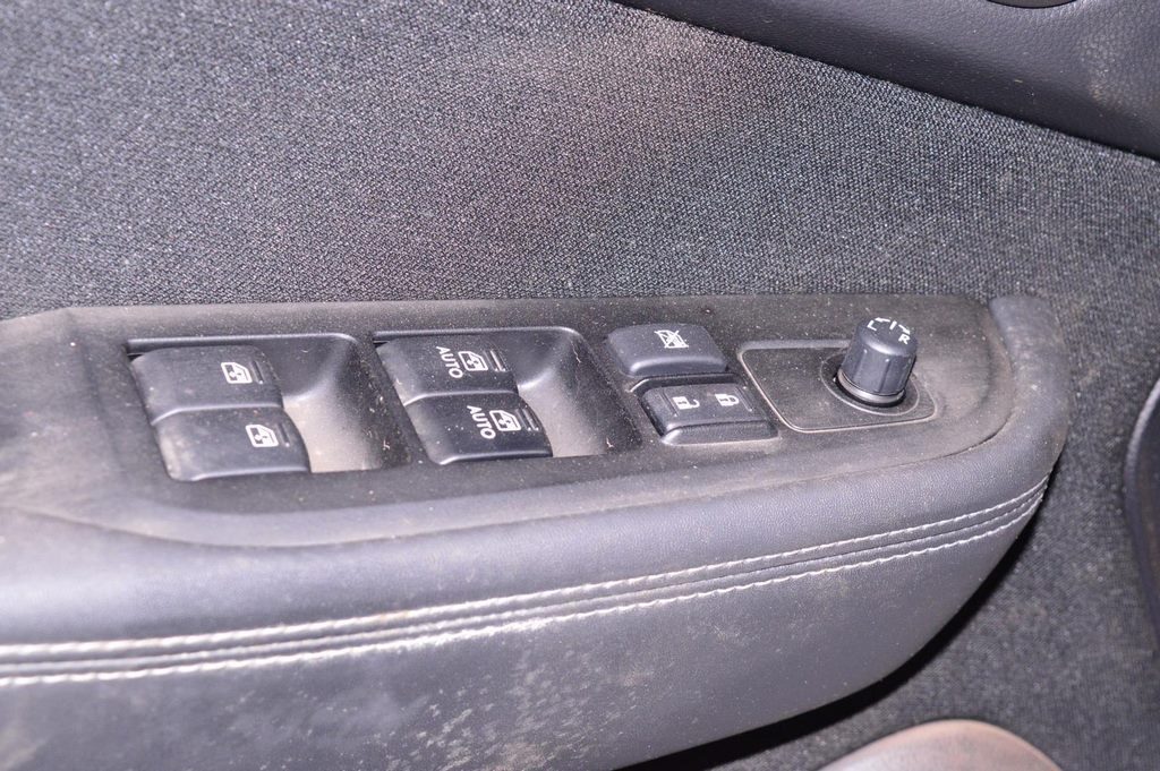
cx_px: 580
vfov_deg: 19.7
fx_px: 2221
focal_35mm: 69
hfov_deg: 29.3
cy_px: 386
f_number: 8
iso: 1600
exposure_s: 1/160
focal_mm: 46
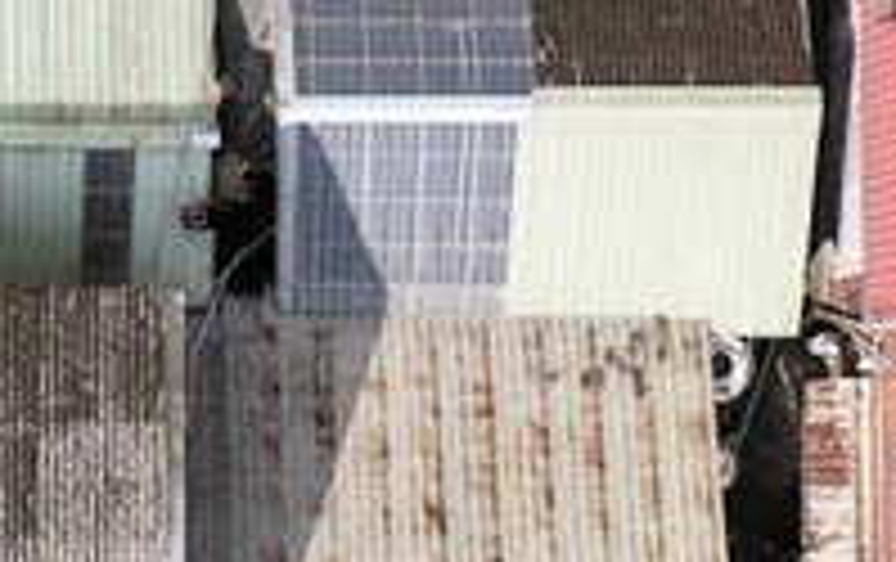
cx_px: -45
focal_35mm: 135
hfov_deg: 15.1
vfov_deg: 9.7
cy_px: 425
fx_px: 3301
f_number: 2.8
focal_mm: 8.38
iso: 110
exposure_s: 1/1600
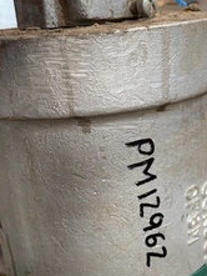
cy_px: 122
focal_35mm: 47
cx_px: 135
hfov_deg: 30.7
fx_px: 374
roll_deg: +4.4
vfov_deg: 40.4
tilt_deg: -19.7
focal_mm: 4.25
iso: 100
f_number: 1.8
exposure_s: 1/70
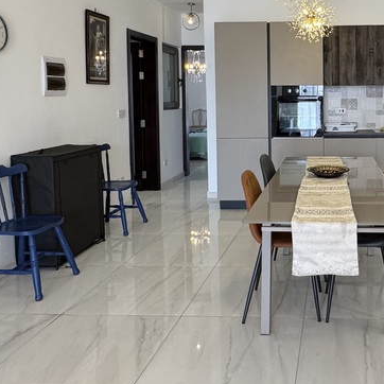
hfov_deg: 44.5
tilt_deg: -2.2
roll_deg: +0.4
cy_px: 117
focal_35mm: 35
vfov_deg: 46.2
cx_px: 316
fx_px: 439
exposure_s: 1/100
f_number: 2.2
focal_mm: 2.22
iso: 200
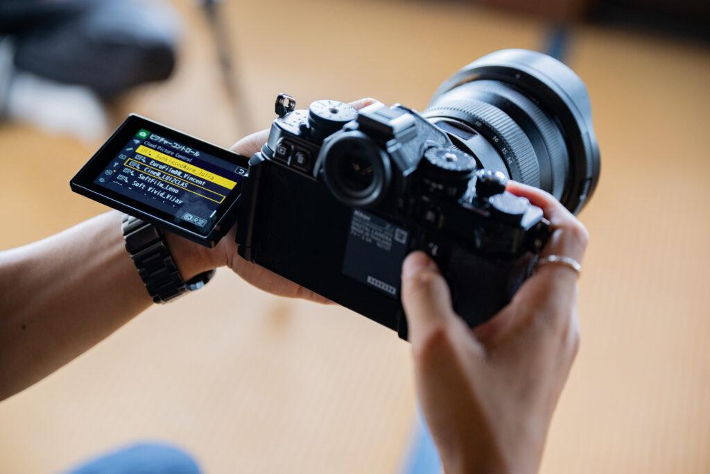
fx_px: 1381
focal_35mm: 70
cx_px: 355
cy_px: 237
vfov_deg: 19.5
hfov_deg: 28.8
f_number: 2.8
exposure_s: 1/250
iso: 800
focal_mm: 70
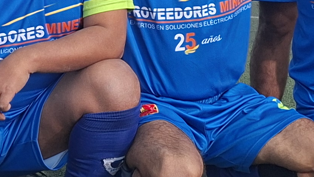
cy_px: -62
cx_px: 235
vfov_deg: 9.8
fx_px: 1008
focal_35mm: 121
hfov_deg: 17.6
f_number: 1.8
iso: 50
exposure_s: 1/160
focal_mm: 5.54
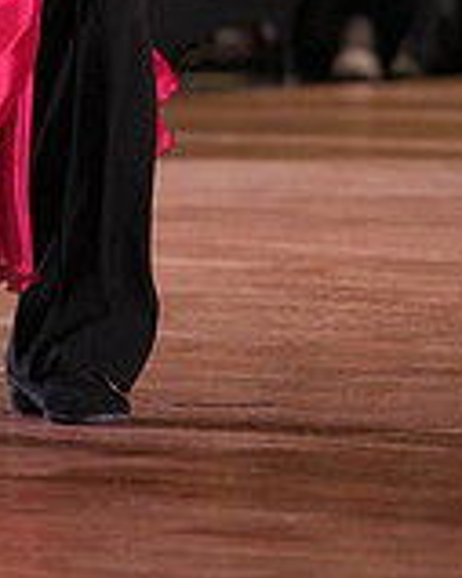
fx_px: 11736
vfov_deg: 2.8
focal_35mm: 686
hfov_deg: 2.3
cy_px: -244
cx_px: -35
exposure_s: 1/500
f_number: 4
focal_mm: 200
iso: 2000
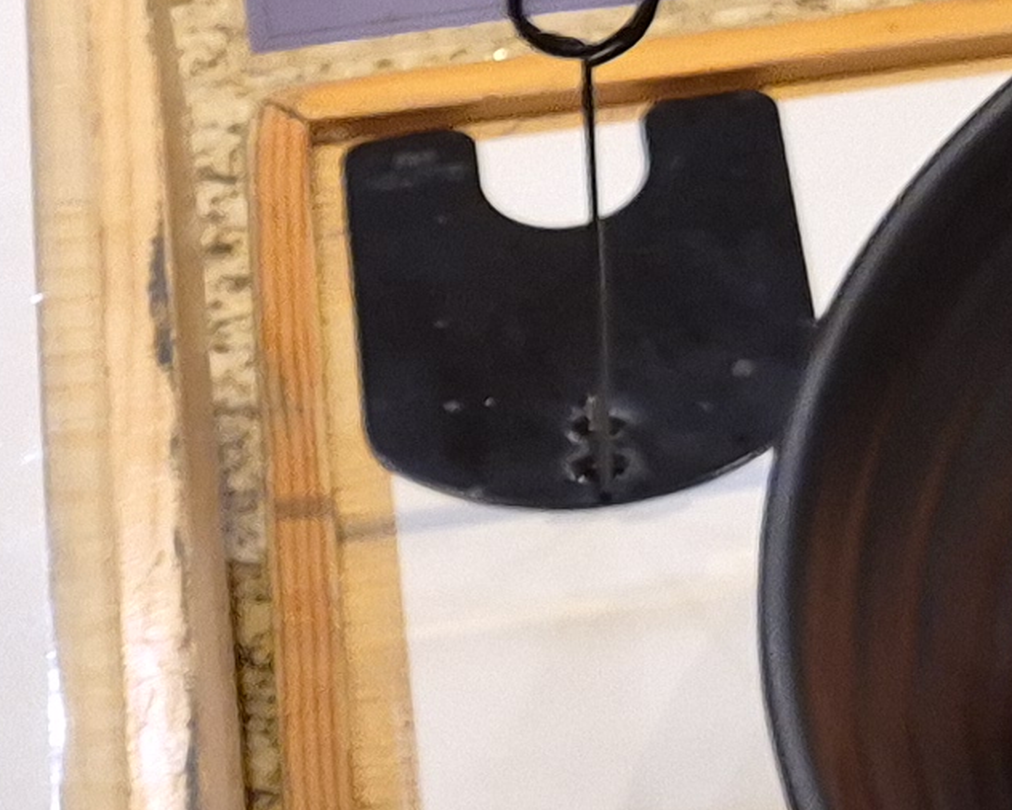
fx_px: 4254
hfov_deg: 13.5
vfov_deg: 10.8
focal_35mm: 142
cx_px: 131
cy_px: 839
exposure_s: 1/120
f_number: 1.8
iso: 160
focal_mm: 5.4
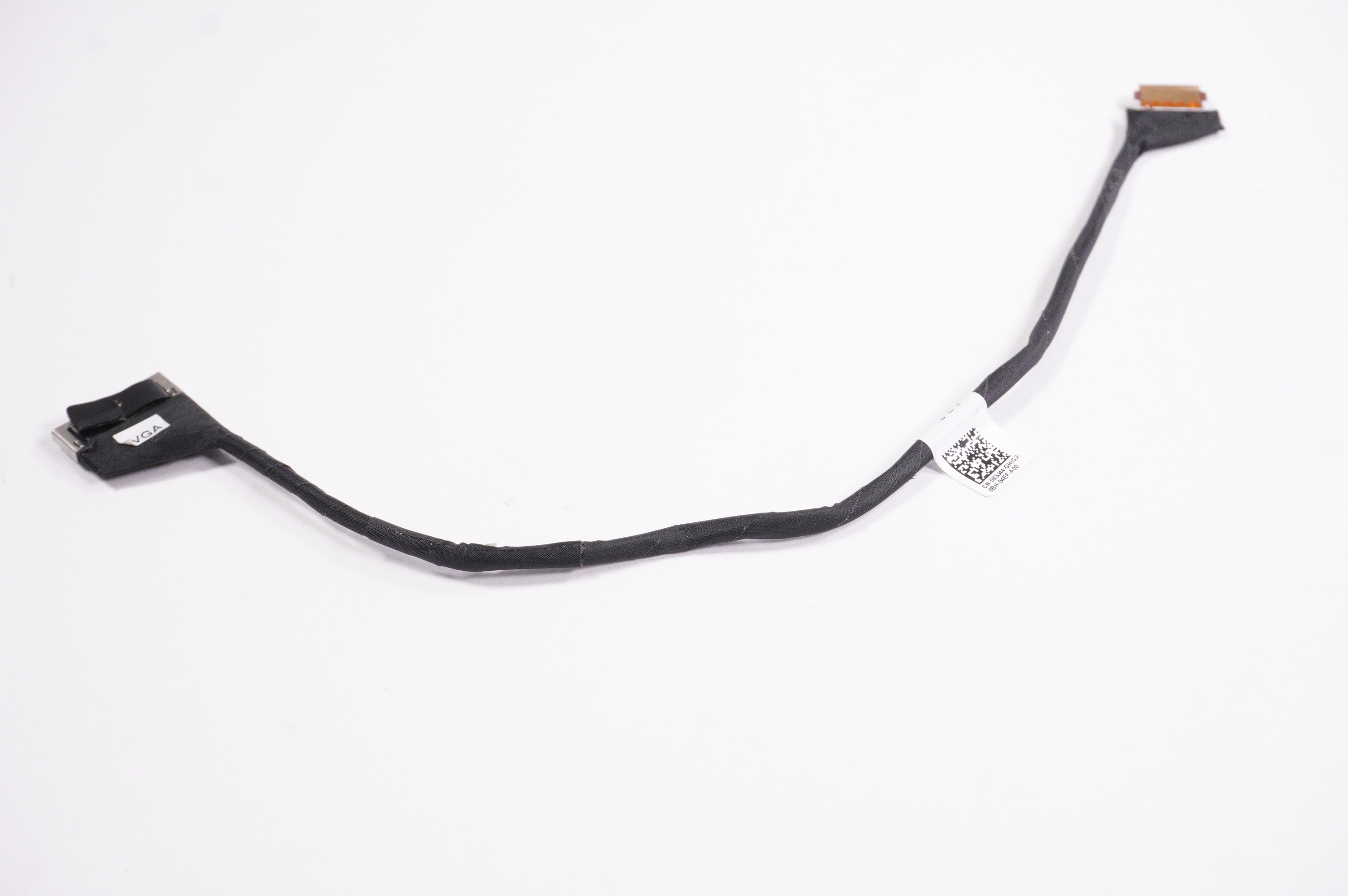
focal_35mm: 52
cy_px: 448
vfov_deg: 25.7
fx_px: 1964
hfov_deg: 37.9
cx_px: 674
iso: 2500
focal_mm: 35
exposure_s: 1/500
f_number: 9
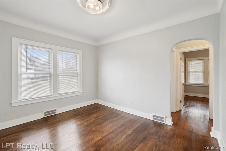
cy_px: 76
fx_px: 94
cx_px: 113
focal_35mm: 15
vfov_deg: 77.3
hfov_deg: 100.4
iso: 400
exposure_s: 1/20
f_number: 8
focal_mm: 10
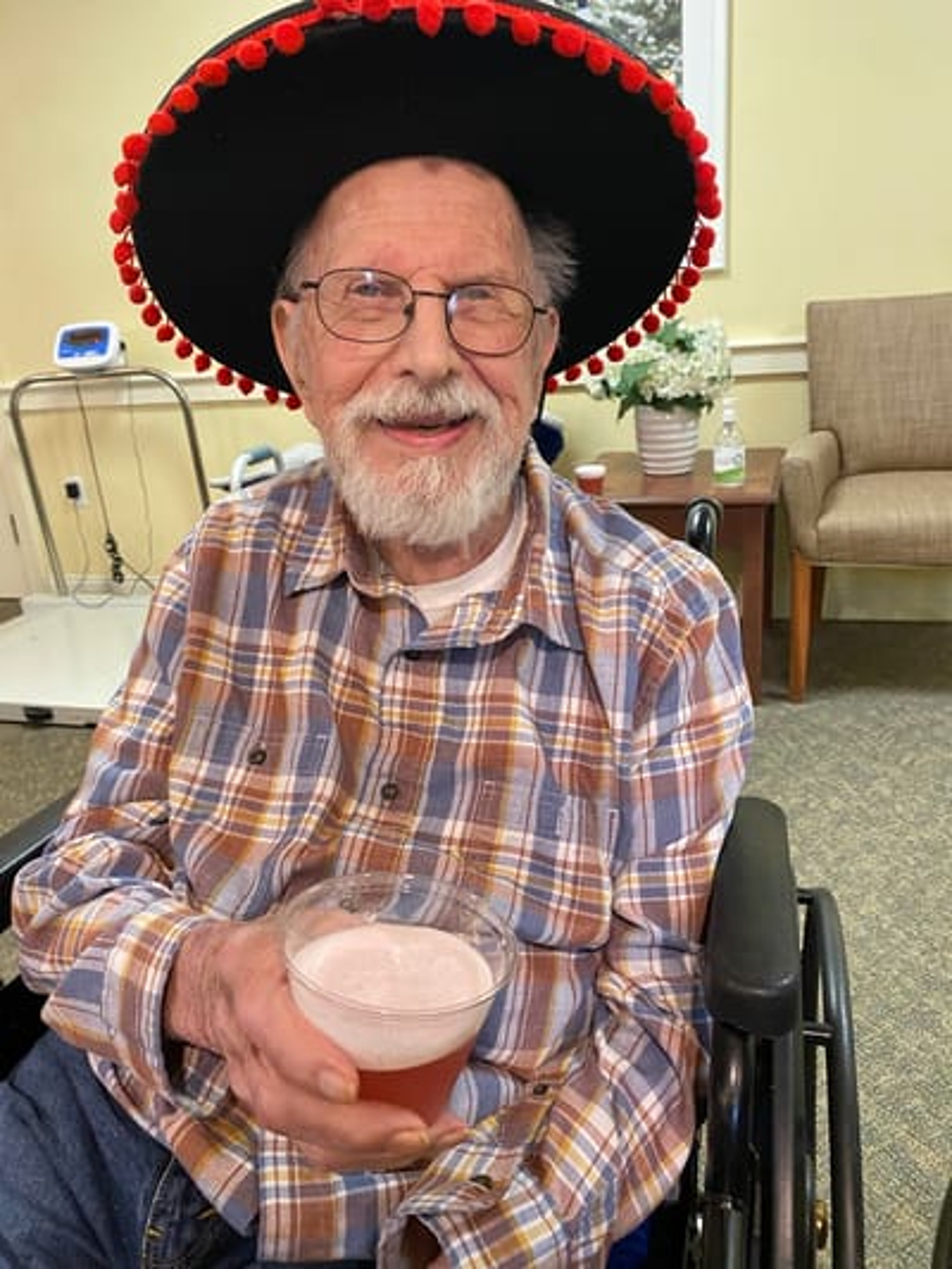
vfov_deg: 67.3
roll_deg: +5.6
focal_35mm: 26
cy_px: 634
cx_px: 476
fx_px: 953
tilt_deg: -17.9
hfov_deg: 53.1
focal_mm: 4.25
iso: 400
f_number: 1.8
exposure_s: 1/40
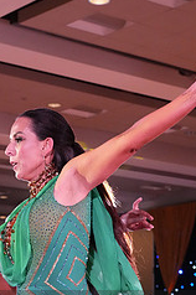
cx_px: 106
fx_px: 860
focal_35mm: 105
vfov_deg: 18.7
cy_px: 332
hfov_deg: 13.0
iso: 6400
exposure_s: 1/400
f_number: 5
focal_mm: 43
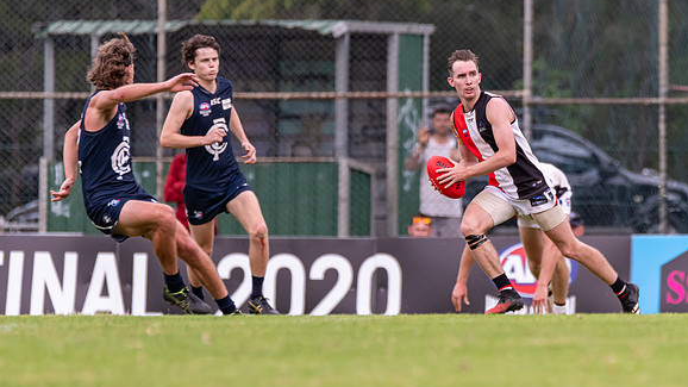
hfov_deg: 2.5
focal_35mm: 861
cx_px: 401
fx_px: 15706
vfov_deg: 1.4
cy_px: 200
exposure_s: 1/1250
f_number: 6.3
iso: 1250
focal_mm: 550
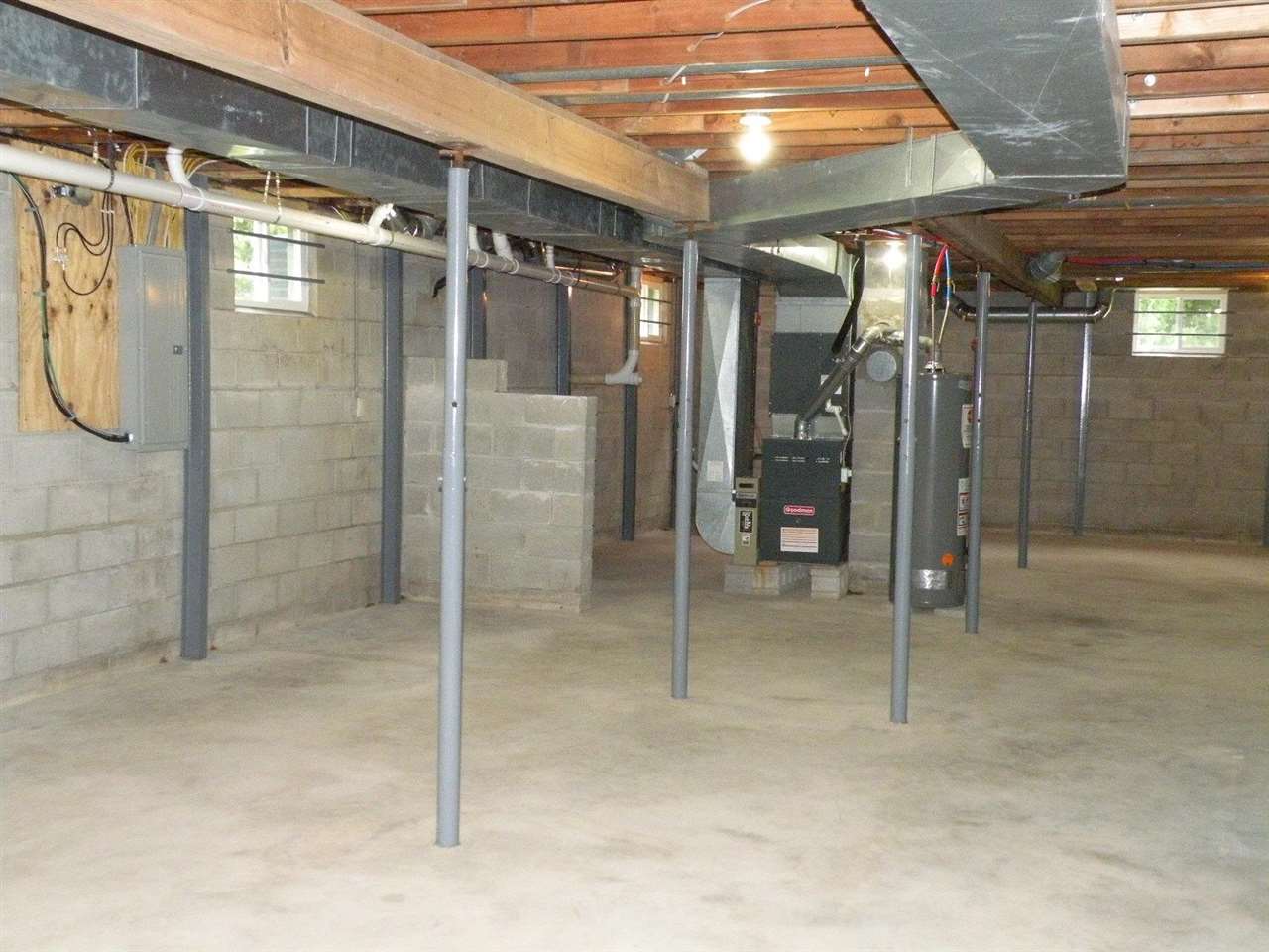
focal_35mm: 42
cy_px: 476
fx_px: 1540
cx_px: 634
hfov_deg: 44.8
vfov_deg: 34.3
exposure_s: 1/60
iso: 708
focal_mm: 7.4
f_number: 3.2
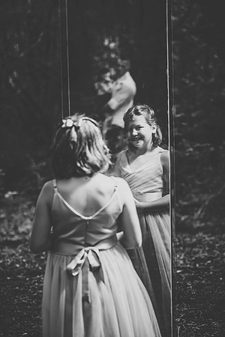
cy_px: 168
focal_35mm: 92
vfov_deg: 22.1
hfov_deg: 14.9
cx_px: 112
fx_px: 862
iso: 640
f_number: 2.8
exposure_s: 1/640
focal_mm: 92
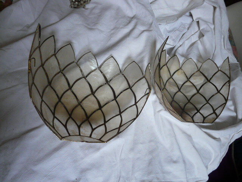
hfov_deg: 63.4
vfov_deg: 49.7
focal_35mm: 28
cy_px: 91
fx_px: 196
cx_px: 121
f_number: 2.8
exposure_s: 1/30
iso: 200
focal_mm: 4.6
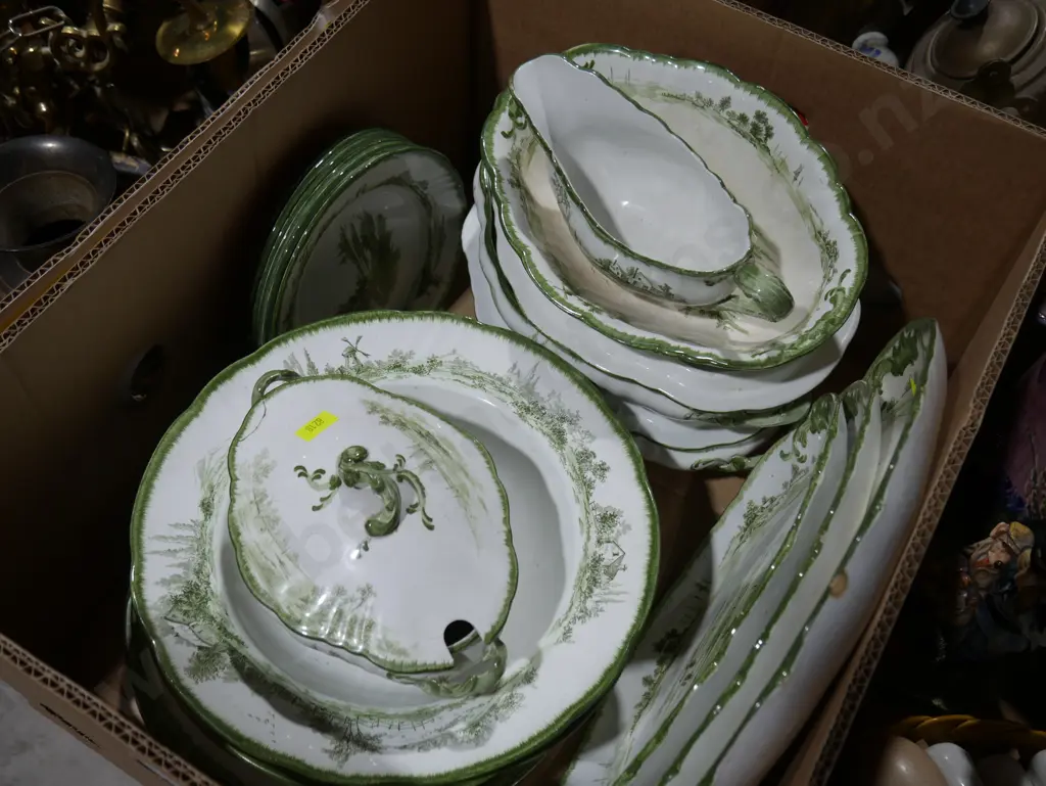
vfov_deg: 39.7
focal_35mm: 36
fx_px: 1088
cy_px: 393
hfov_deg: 51.3
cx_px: 523
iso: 200
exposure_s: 1/125
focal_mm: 18
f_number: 4
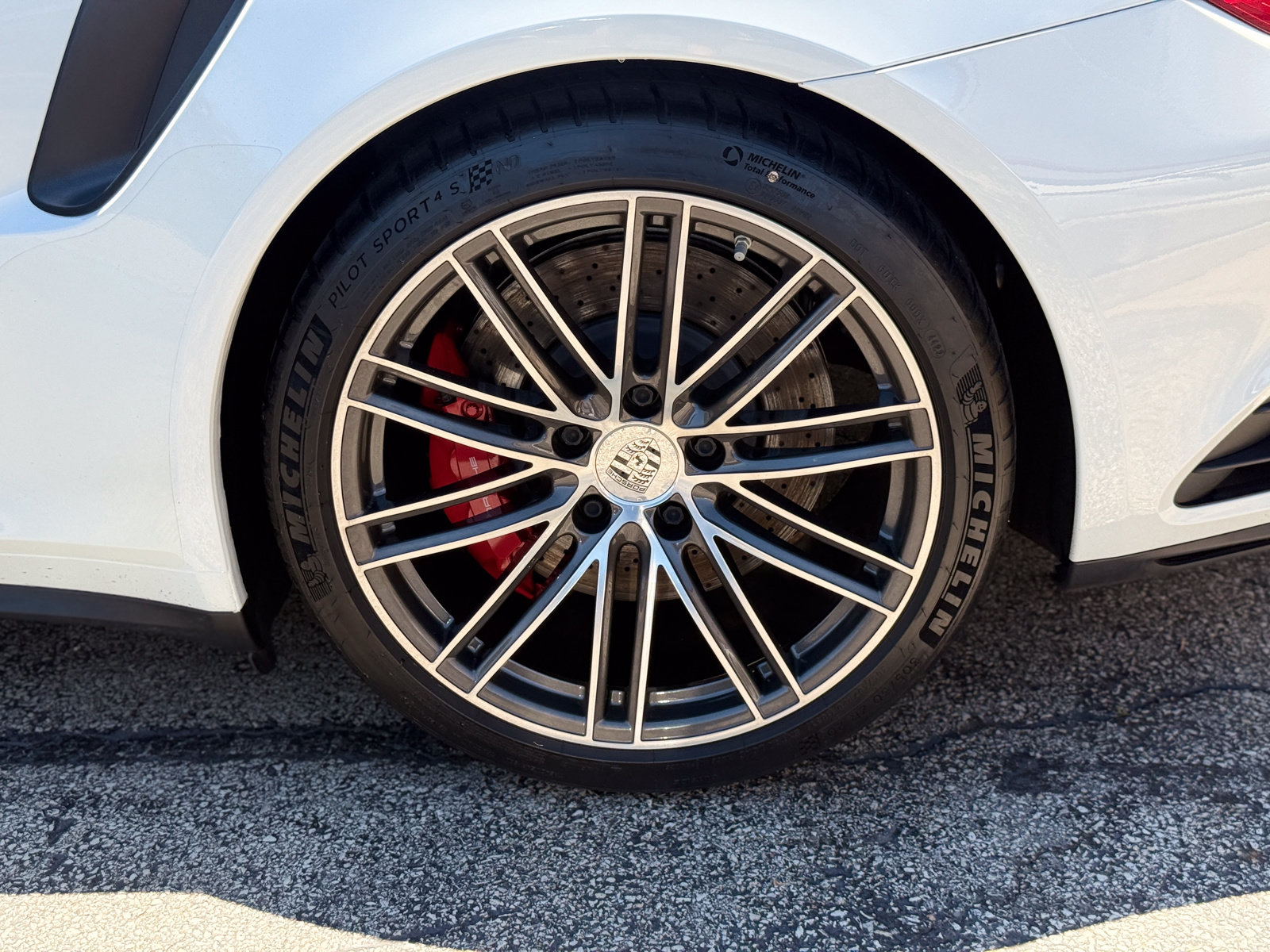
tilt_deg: -25.9
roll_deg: -2.0
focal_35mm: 48
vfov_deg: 30.3
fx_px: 1761
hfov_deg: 39.7
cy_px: 476
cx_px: 635
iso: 100
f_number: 1.78
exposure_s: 1/625
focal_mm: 6.76
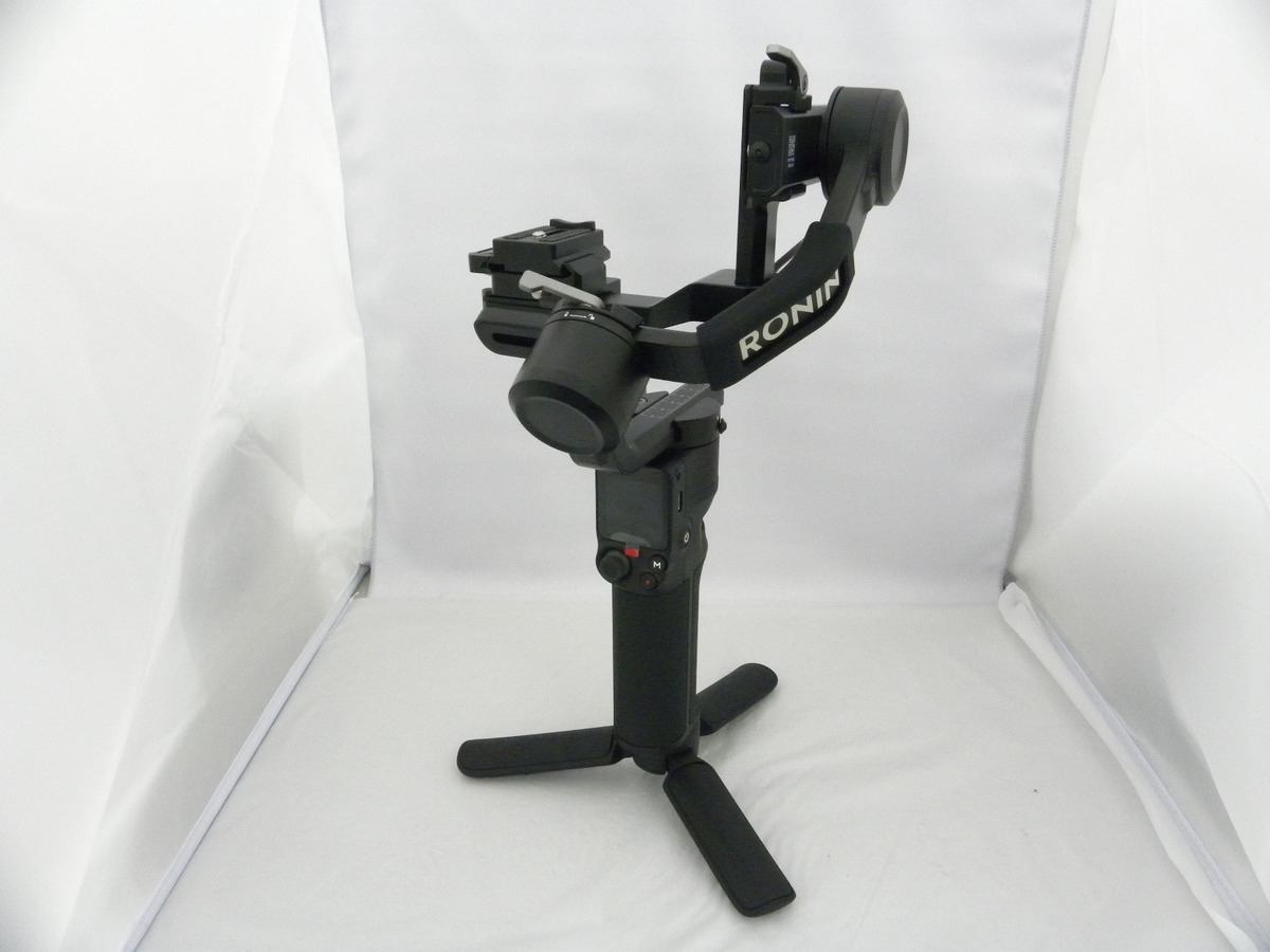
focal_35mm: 26
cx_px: 635
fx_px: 954
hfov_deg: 67.3
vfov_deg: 53.1
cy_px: 476
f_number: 5
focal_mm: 4.6
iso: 400
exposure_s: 1/60.2
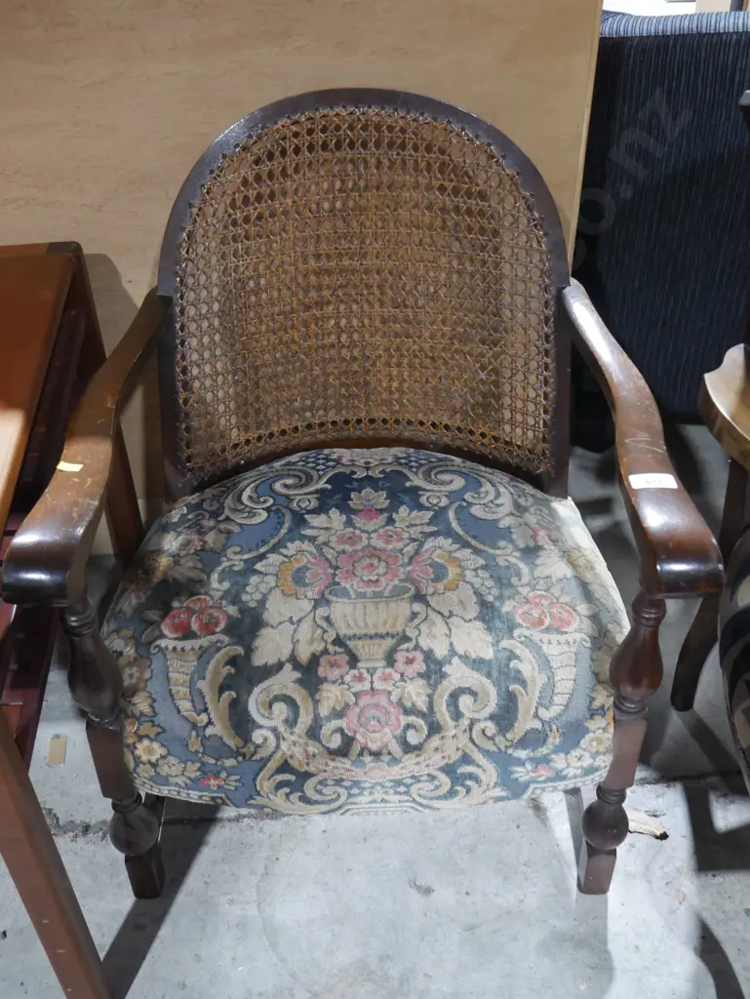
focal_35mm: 36
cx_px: 375
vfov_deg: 51.3
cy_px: 500
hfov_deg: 39.7
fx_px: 1039
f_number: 4
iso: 1600
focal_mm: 18
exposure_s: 1/60
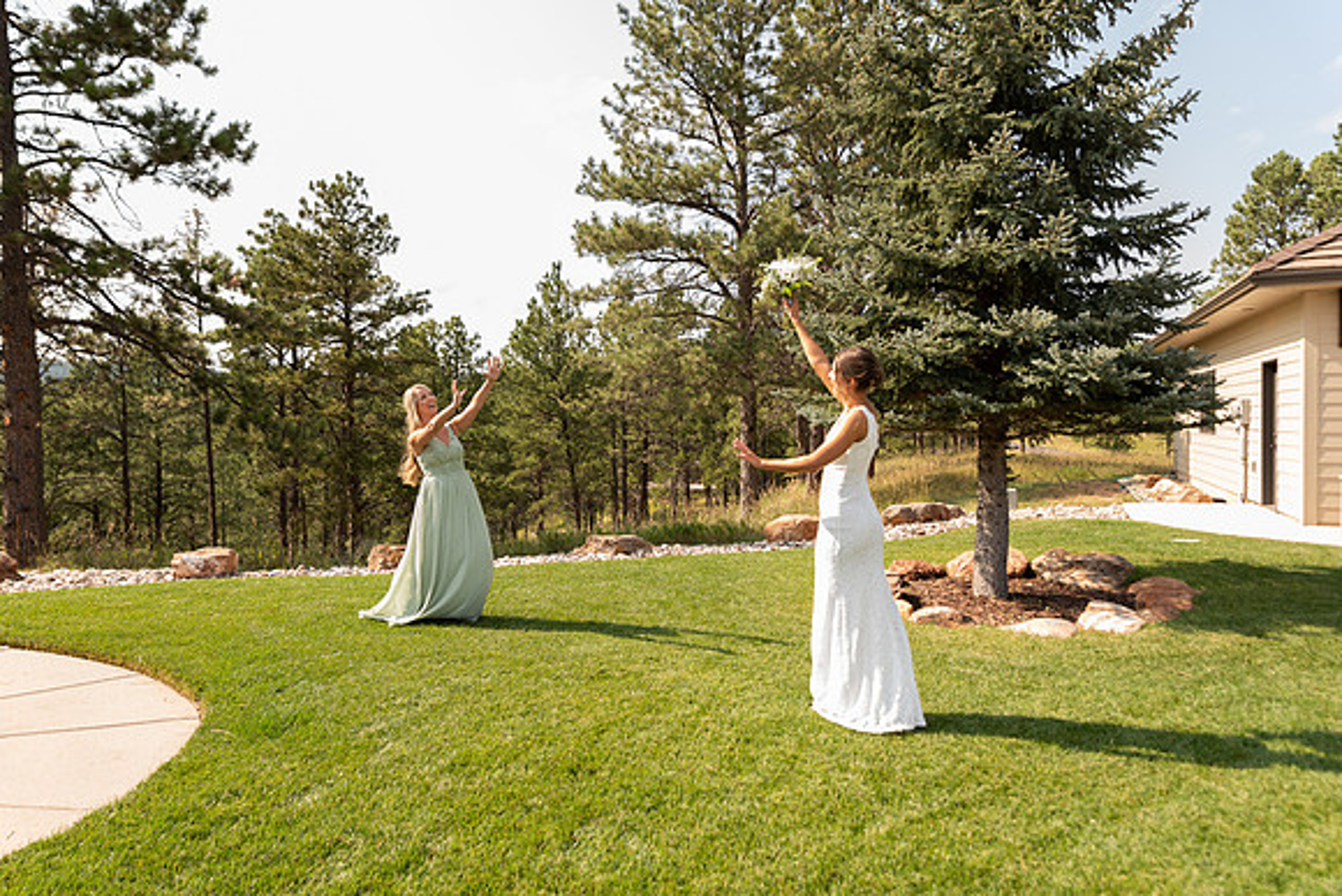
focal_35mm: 24
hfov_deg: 73.7
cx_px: 671
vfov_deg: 53.2
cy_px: 448
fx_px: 895
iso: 125
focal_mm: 24
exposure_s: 1/160
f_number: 4.5
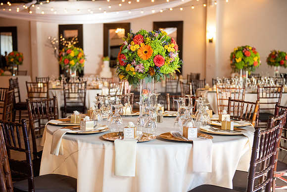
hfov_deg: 38.2
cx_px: 144
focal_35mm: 52
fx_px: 415
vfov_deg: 26.0
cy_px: 96
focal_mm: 52
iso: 1000
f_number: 2.8
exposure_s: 1/80
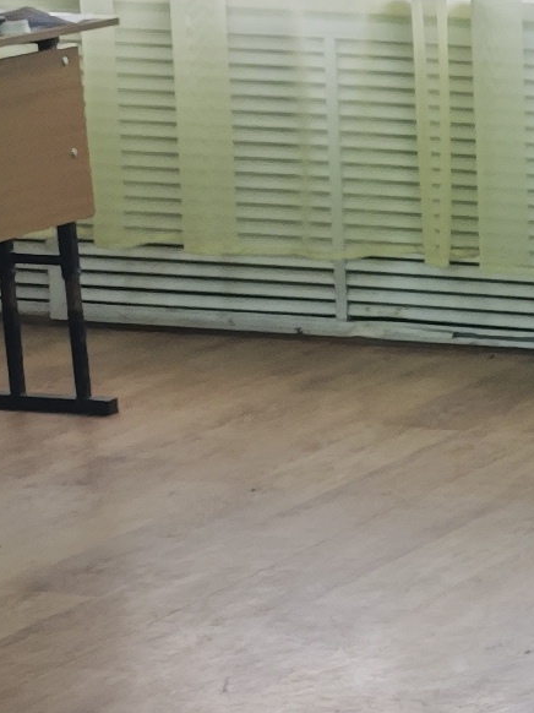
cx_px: 1792
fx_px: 3335
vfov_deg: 12.2
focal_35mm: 162
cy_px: 450
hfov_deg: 7.6
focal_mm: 6.55
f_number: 1.62
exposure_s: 1/100
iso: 250
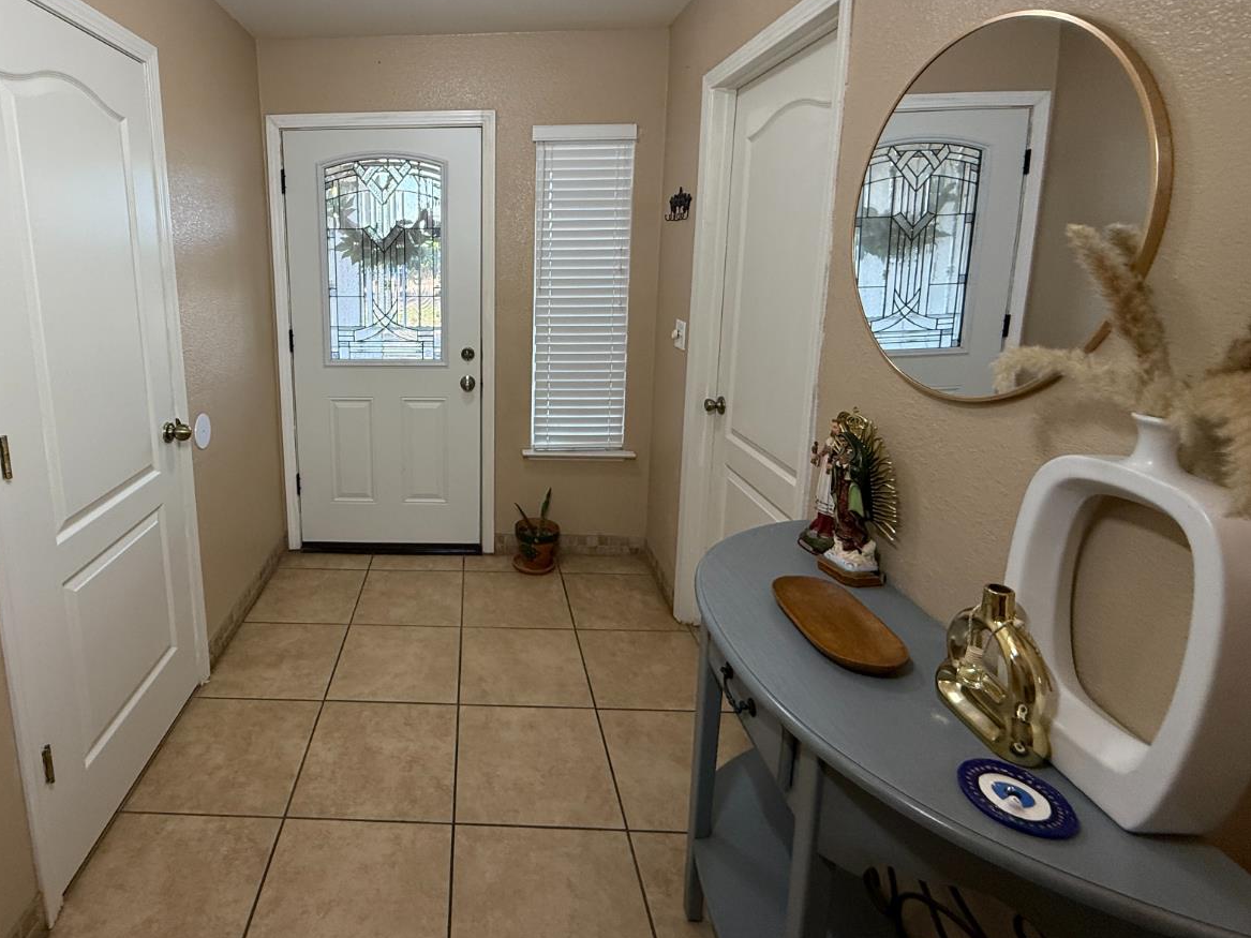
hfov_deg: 85.6
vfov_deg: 70.7
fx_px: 650
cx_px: 448
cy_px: 368
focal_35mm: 18
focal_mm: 2.22
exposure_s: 1/120
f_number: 2.2
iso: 200
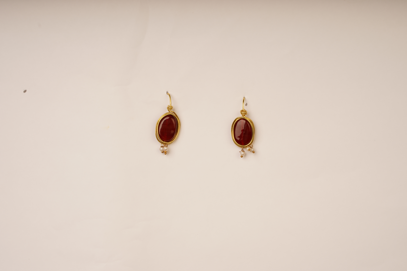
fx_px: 848
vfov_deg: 18.2
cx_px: 204
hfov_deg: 27.0
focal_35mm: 75
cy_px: 136
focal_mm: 75
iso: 160
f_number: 10
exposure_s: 1/250
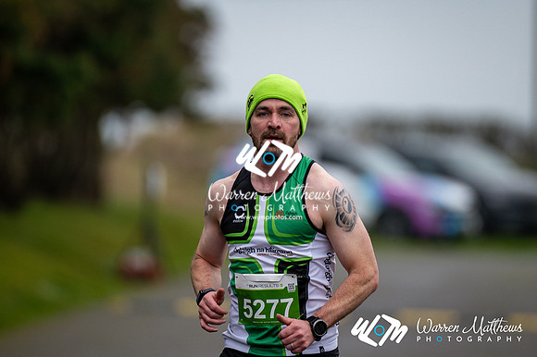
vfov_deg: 3.1
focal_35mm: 450
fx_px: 6708
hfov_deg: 4.6
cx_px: 268
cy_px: 178
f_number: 2.8
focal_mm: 300
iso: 280
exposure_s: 1/1600
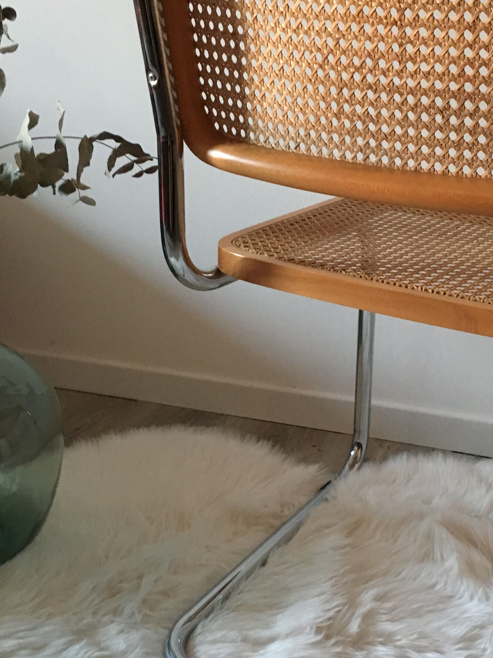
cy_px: 309
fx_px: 911
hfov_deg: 29.9
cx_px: 350
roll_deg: -1.6
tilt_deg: -20.7
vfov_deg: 39.6
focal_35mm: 48
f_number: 2.2
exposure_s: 1/17
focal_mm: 4.15
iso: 400
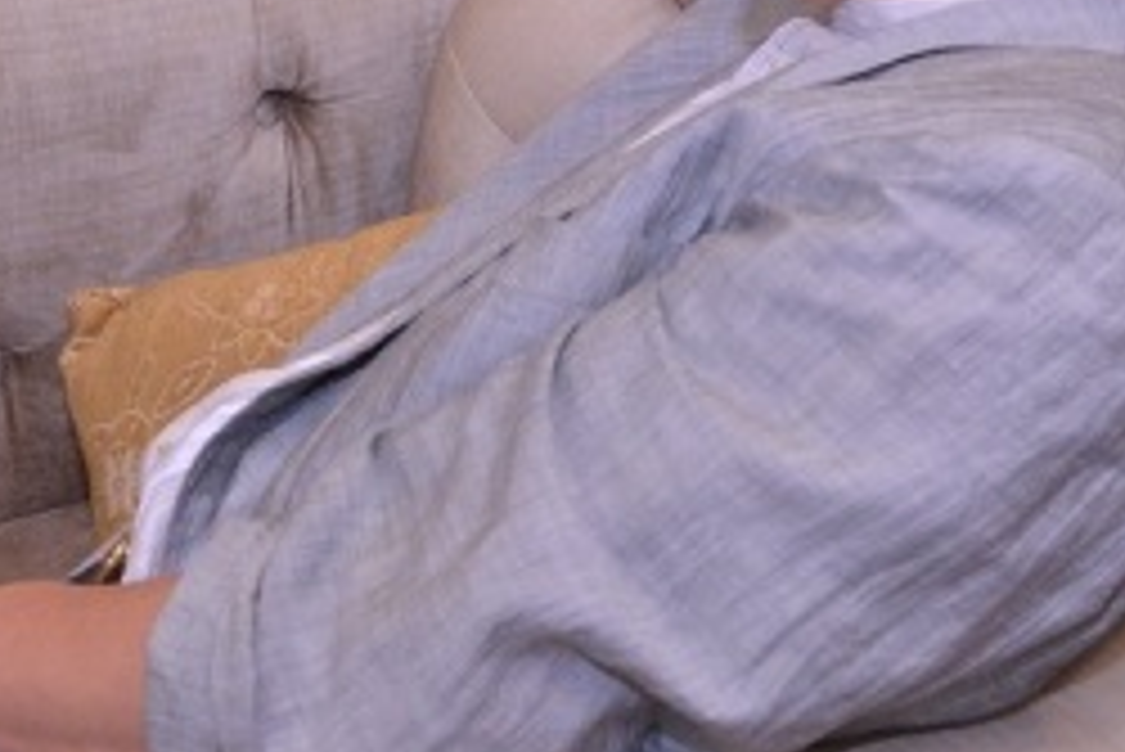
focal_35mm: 108
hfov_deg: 18.9
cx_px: 608
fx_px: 3377
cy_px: -108
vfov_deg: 12.4
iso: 4000
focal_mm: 45
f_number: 10
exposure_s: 1/60
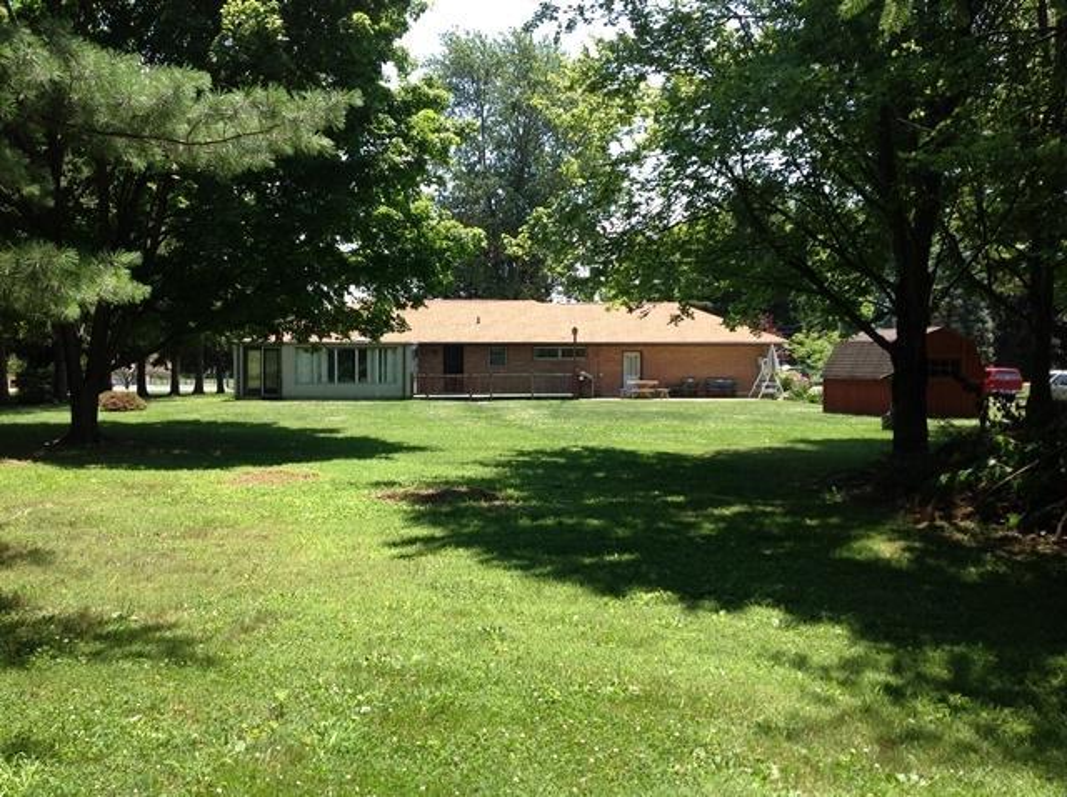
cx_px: 534
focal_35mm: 35
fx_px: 1077
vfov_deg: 40.6
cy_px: 398
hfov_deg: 52.7
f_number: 2.4
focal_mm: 4.28
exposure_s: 1/540
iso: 50
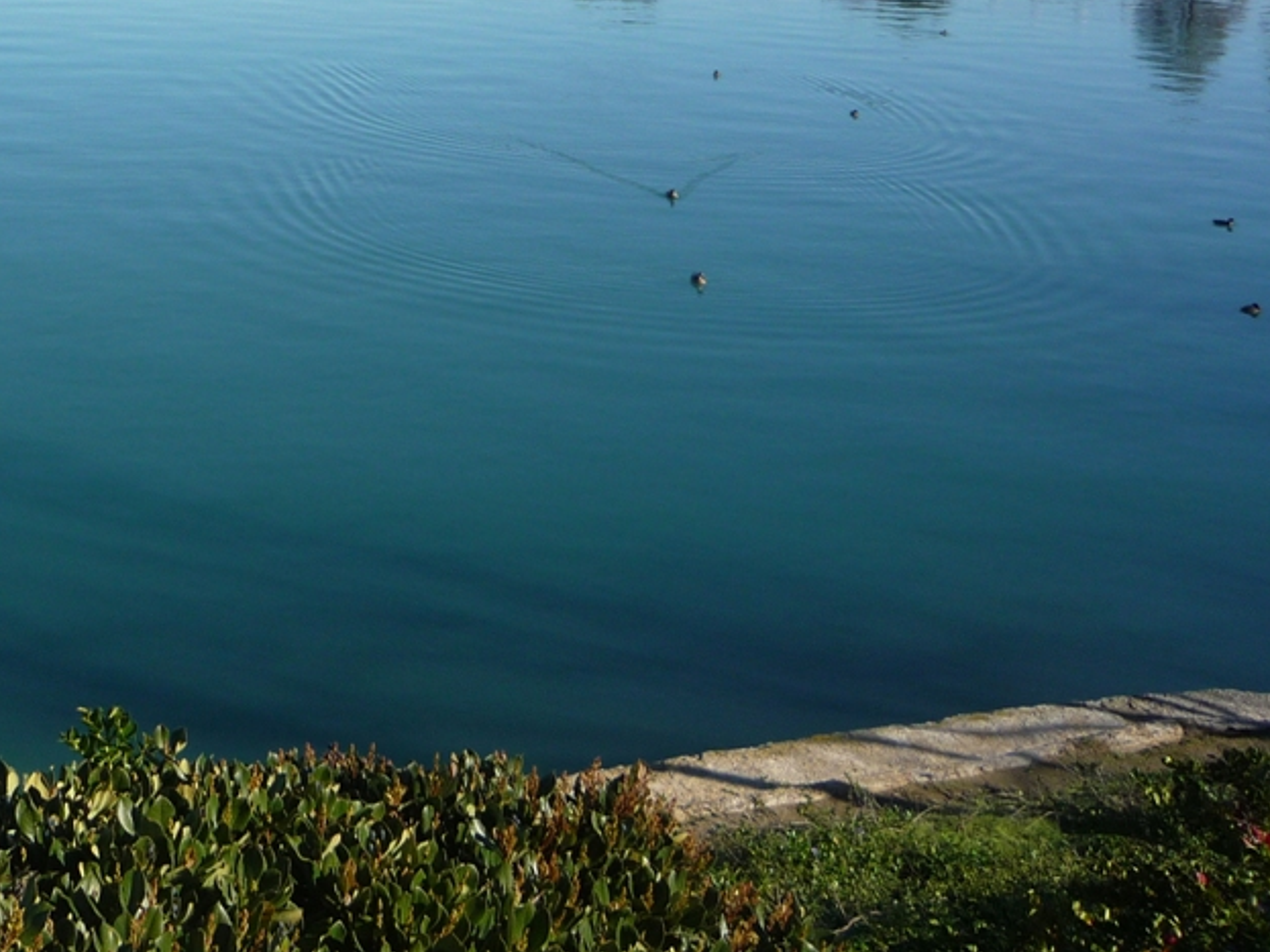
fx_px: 2128
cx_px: 149
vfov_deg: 24.3
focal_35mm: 58
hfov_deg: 31.8
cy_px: 34
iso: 100
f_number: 4.5
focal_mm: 5.2
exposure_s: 1/500
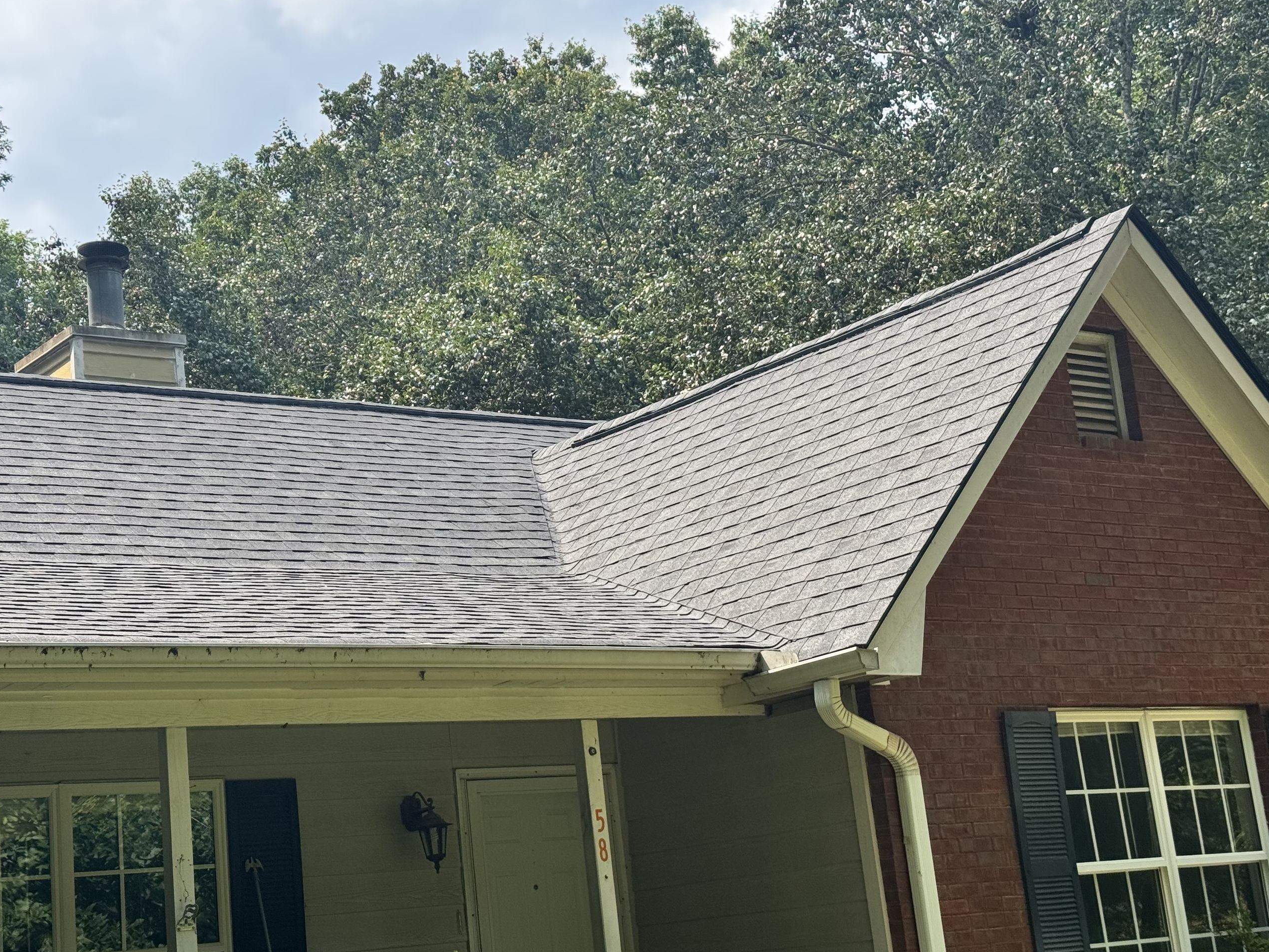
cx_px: 507
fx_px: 2126
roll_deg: +4.8
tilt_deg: +12.4
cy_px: 436
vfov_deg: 25.2
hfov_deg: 33.1
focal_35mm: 58
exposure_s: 1/2045
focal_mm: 6.76
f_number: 1.78
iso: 64
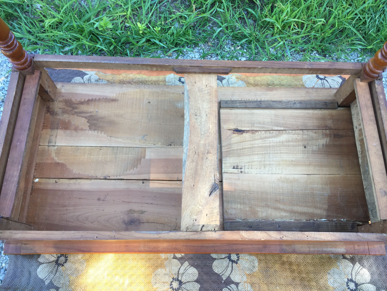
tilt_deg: -74.1
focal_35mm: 29
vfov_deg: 48.2
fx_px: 324
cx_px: 194
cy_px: 146
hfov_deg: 61.7
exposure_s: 1/100
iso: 32
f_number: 2.2
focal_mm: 4.15
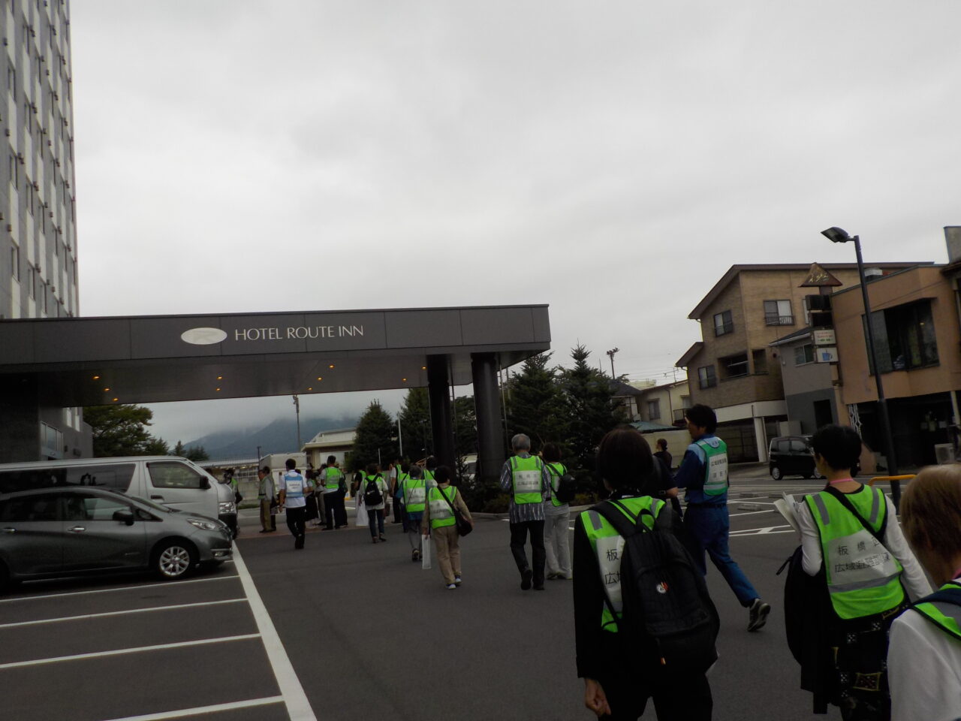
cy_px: 360
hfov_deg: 60.0
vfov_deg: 46.8
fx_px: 833
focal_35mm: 30
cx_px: 480
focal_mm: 4.1
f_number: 3.3
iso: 125
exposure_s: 1/640
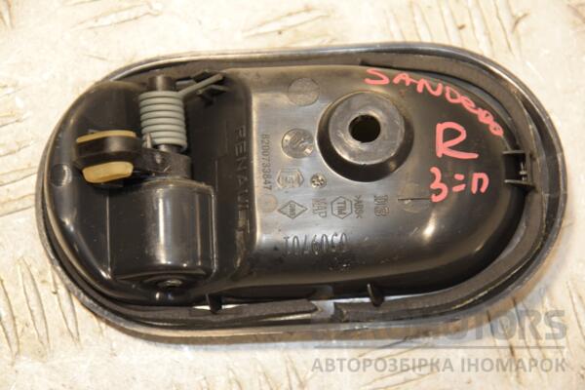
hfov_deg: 14.9
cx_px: 292
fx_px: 2242
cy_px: 195
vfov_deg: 9.9
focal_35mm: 138
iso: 800
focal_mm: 92
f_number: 5.6
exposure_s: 1/125
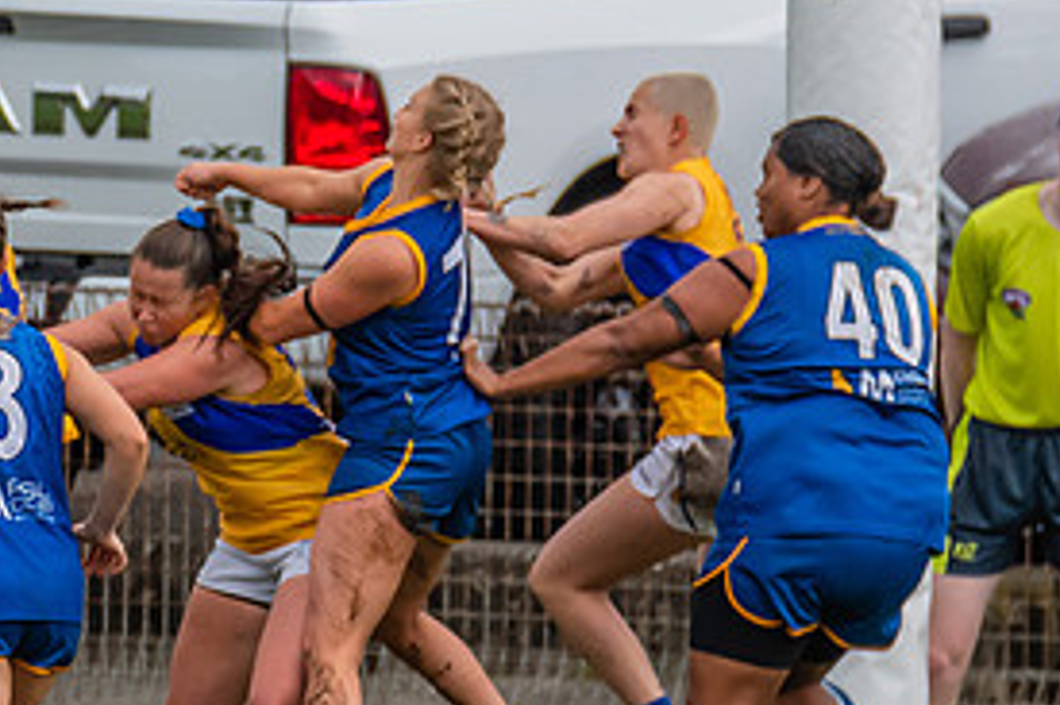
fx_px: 66914
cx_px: 22
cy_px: 404
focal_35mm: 2274
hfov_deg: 0.9
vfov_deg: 0.6
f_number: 6.3
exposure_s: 1/1250
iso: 1250
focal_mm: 550
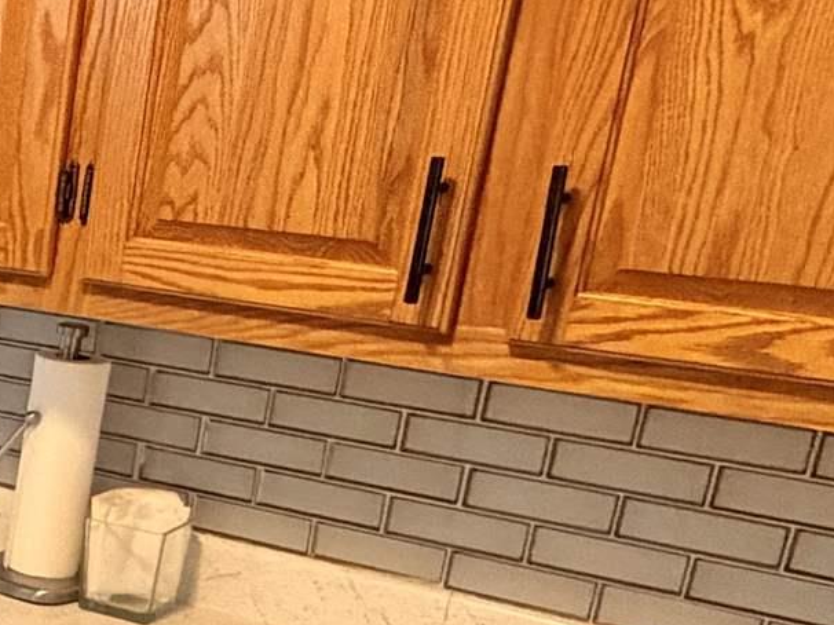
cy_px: 549
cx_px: -505
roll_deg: -2.0
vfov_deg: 20.3
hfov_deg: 21.6
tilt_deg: -17.6
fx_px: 1710
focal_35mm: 71
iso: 500
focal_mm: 2.22
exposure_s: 1/60
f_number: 2.2
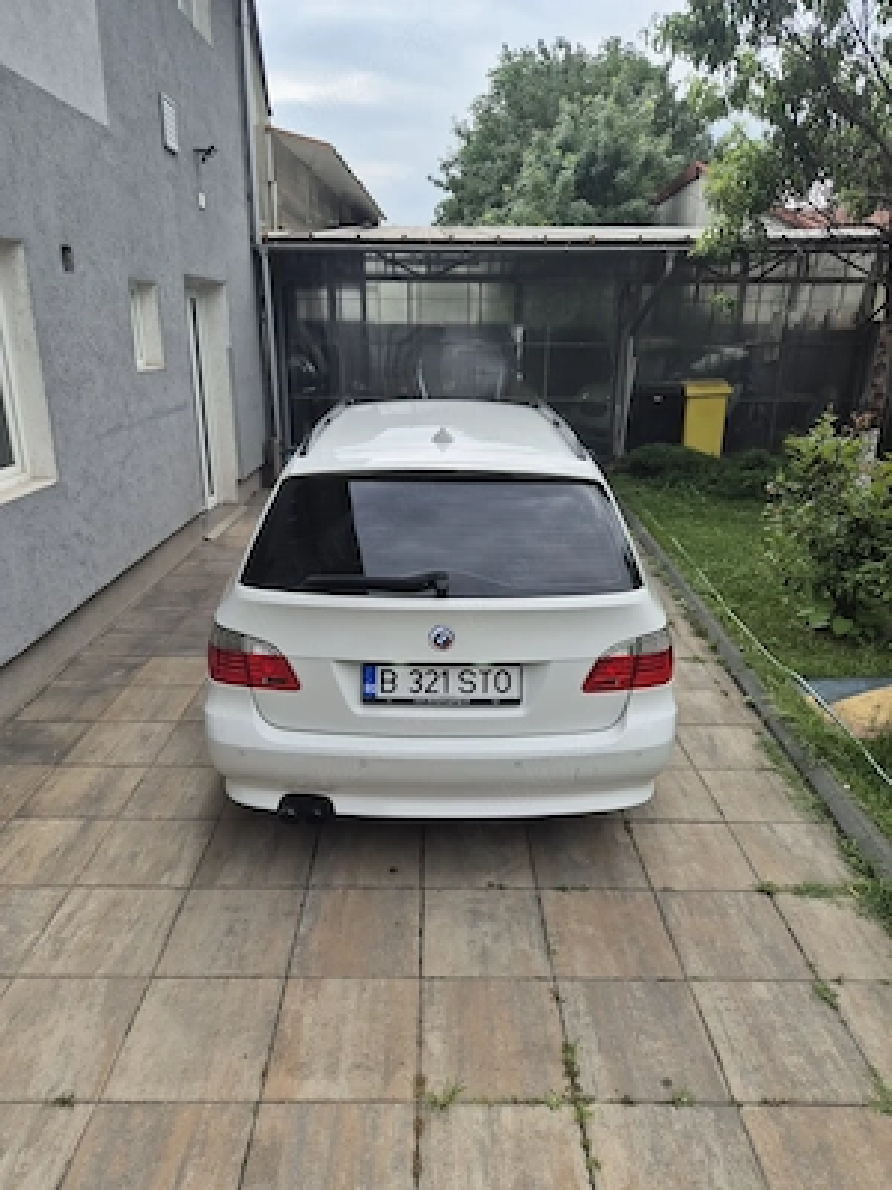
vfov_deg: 73.9
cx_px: 446
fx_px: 790
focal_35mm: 23
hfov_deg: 58.9
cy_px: 595
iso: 25
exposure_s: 1/1184
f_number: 1.8
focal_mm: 5.4
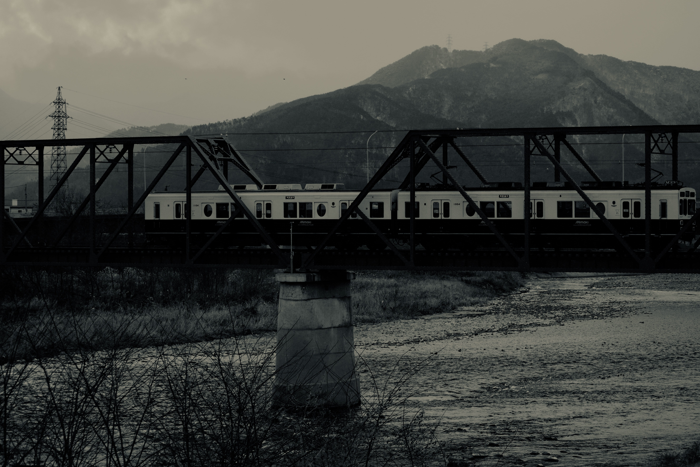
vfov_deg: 13.0
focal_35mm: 105
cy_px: 234
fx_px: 2041
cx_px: 350
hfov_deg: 19.5
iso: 400
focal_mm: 70
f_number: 5.6
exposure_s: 1/800
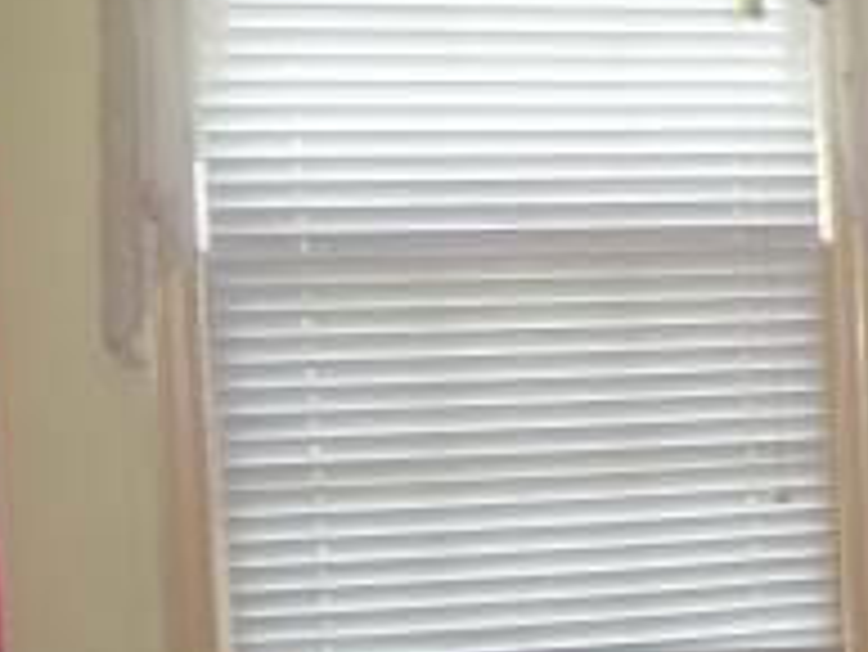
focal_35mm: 99
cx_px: 1030
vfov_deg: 14.8
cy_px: 549
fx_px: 2484
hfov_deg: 18.8
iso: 160
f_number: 3.3
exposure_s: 1/30
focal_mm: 5.9
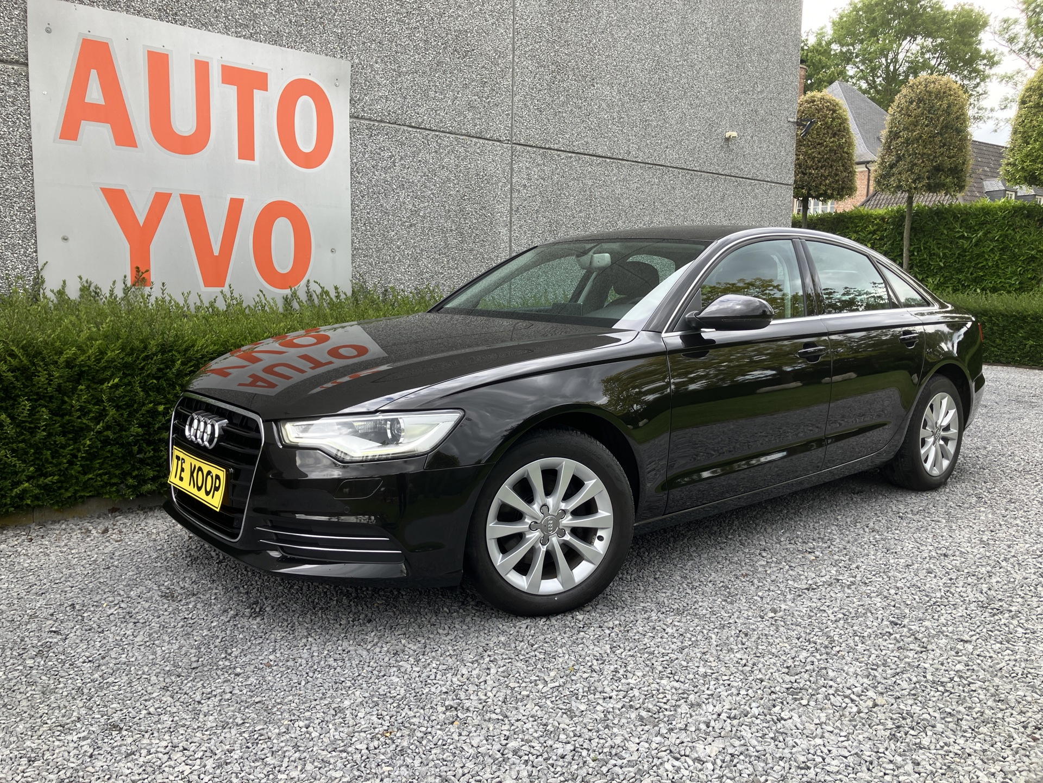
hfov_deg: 63.4
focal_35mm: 28
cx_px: 522
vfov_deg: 49.7
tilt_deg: -6.6
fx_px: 844
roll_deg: +0.8
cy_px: 392
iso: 25
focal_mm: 3.99
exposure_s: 1/181
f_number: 1.8
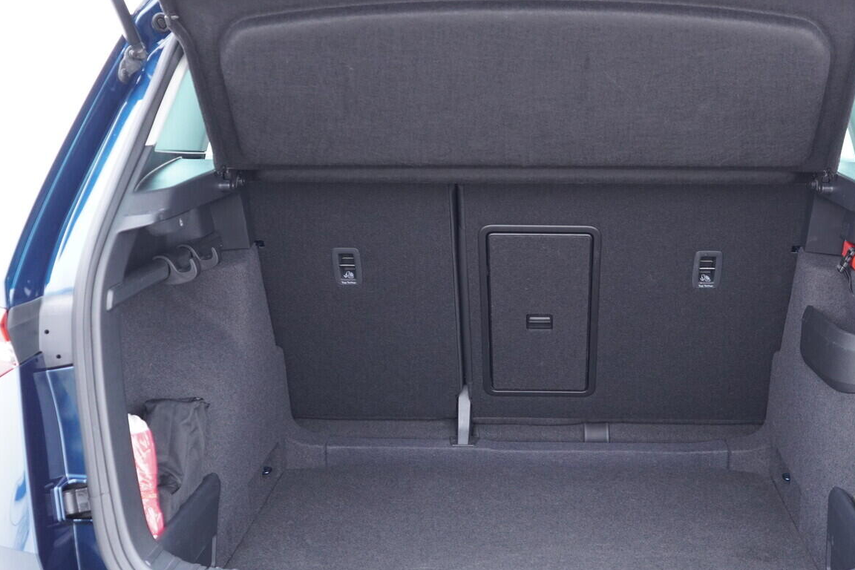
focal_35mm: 45
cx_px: 520
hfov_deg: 43.4
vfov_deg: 29.9
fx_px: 1069
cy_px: 301
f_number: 2.8
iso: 1000
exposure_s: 1/40
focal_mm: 24
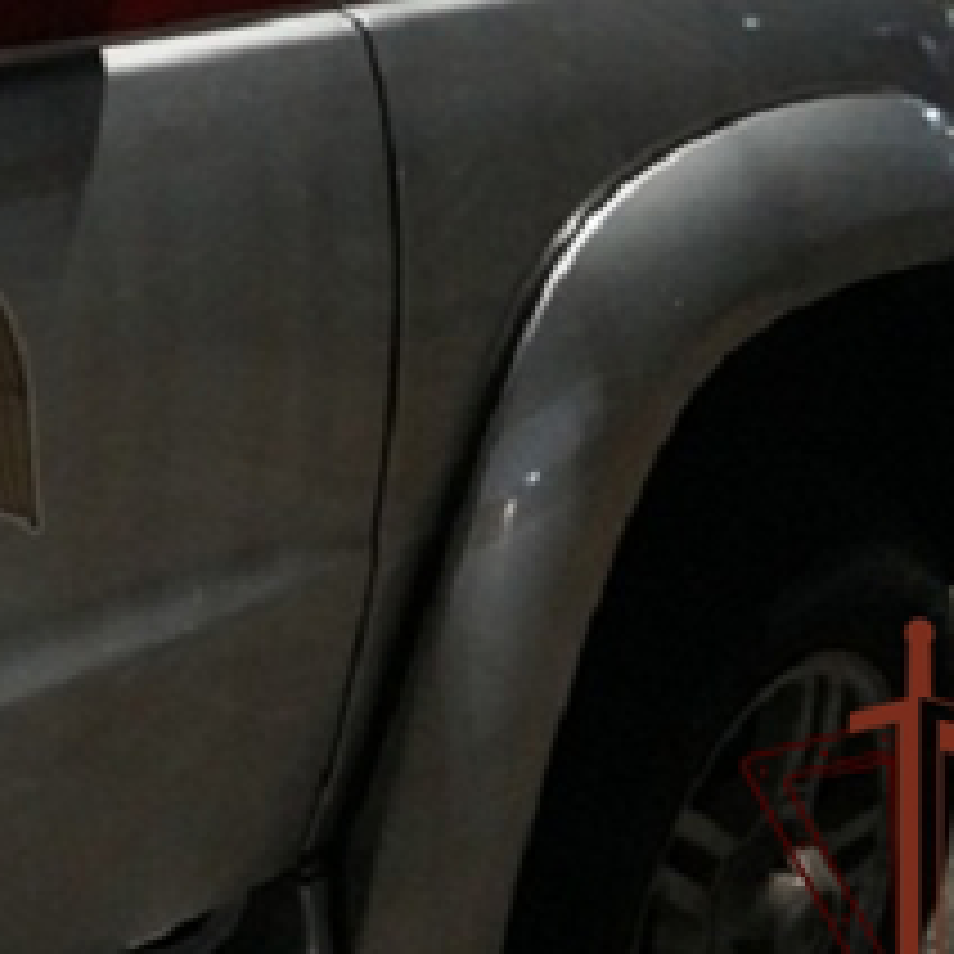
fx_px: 2526
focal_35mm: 81
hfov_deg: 18.4
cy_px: 22
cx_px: -567
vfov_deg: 20.8
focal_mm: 18
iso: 6400
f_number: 3.5
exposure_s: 1/15
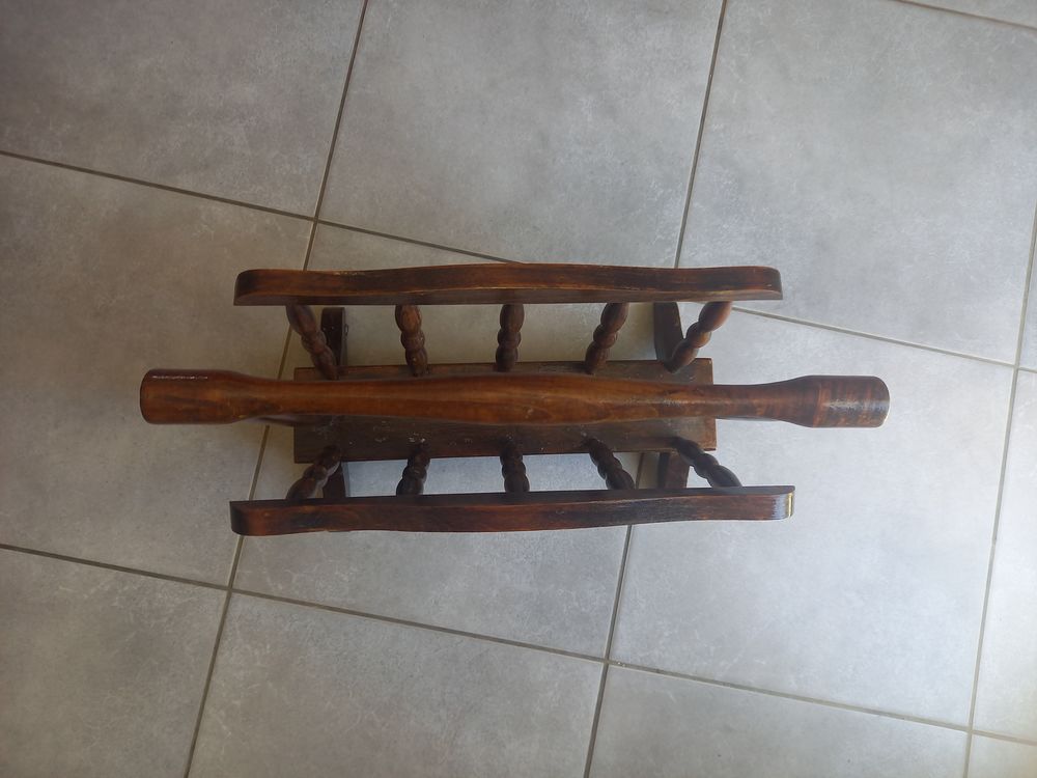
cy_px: 389
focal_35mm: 25
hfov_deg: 69.4
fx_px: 749
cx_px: 518
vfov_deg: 54.9
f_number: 1.8
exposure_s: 1/50
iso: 100
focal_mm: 4.65
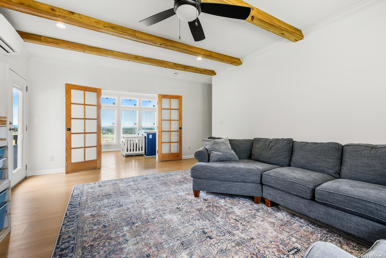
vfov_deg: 77.3
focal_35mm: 15
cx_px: 193
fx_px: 161
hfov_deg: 100.4
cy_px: 129
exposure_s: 1/4
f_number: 5
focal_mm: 10
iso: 125
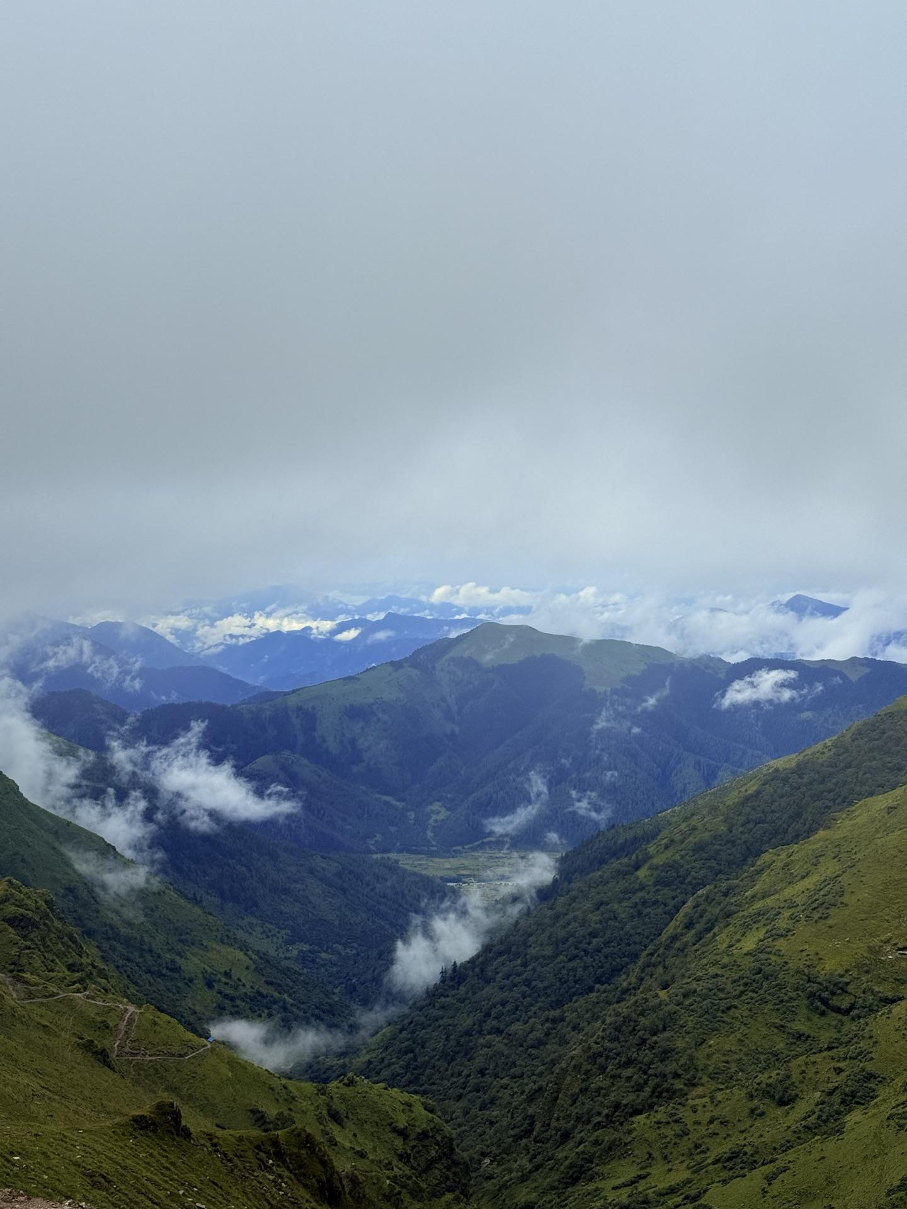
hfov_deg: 30.3
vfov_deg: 39.7
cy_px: 604
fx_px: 1677
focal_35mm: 48
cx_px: 454
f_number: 1.78
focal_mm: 6.76
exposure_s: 1/6536
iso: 64
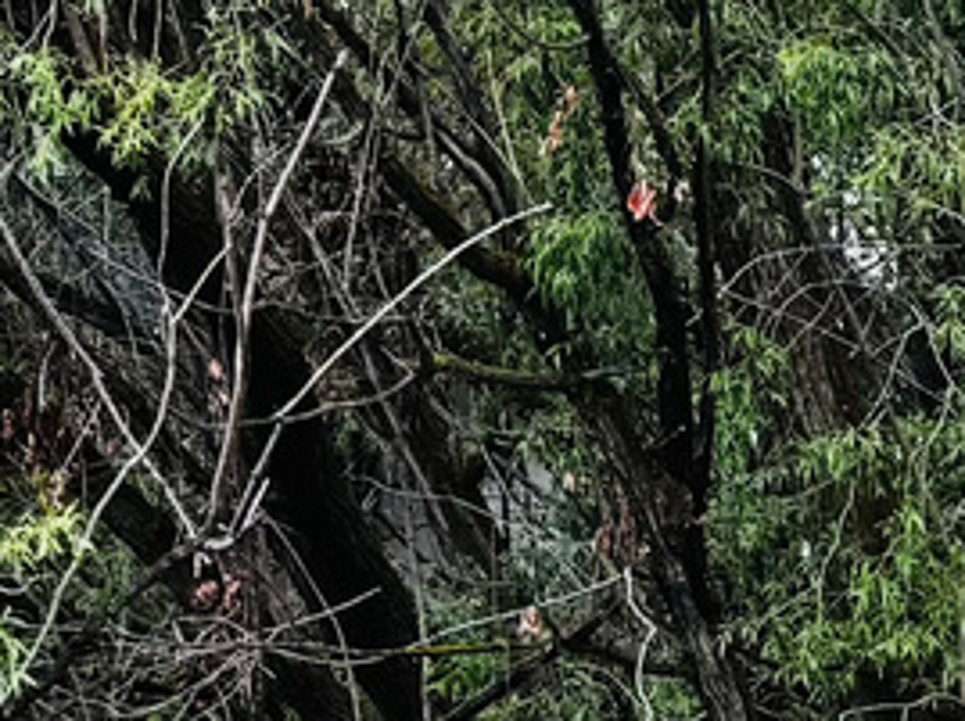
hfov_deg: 10.0
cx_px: 1908
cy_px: 1177
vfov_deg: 7.9
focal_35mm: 183
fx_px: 5095
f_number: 1.78
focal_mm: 6.76
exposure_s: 1/192
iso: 64
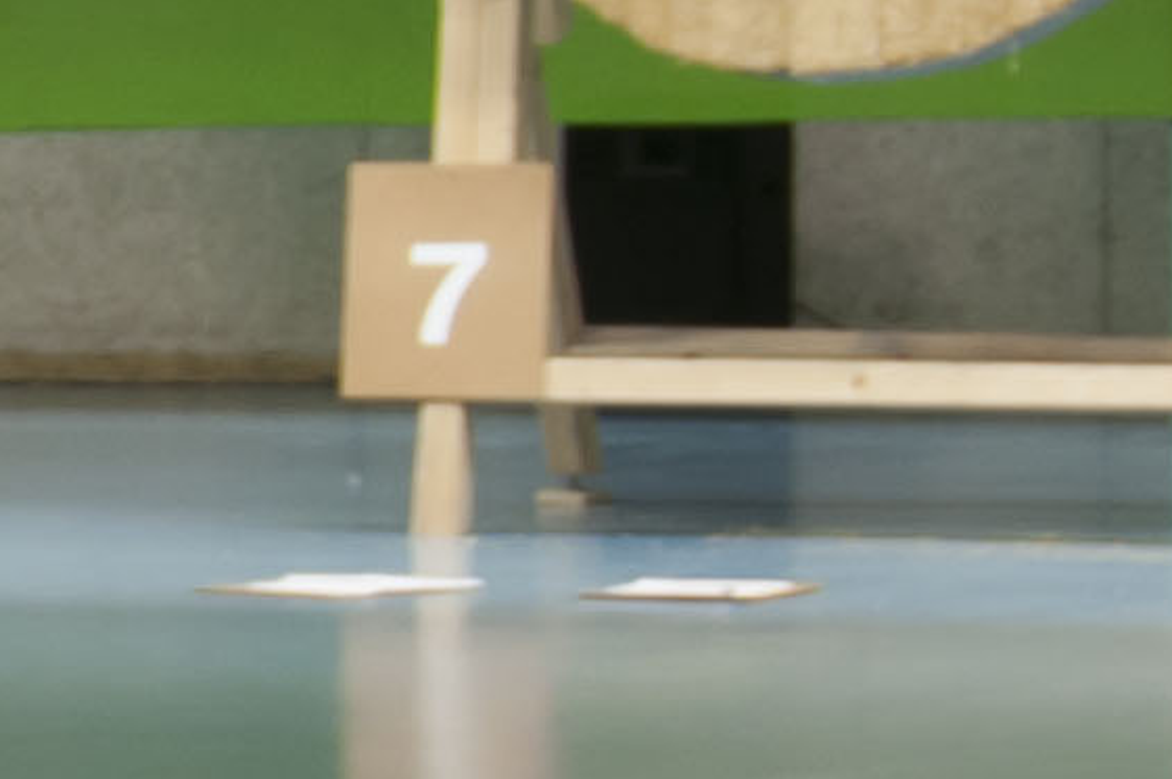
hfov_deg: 3.6
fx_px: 17889
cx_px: -2797
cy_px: 466
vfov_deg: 2.5
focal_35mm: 550
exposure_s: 1/15
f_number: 5.6
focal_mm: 48
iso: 200
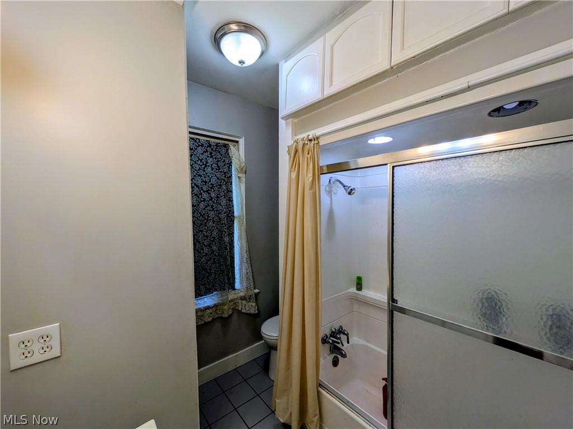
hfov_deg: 102.1
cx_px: 286
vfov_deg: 85.6
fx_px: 232
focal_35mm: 14
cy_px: 214
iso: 51
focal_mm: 1.85
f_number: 2.2
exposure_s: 1/139
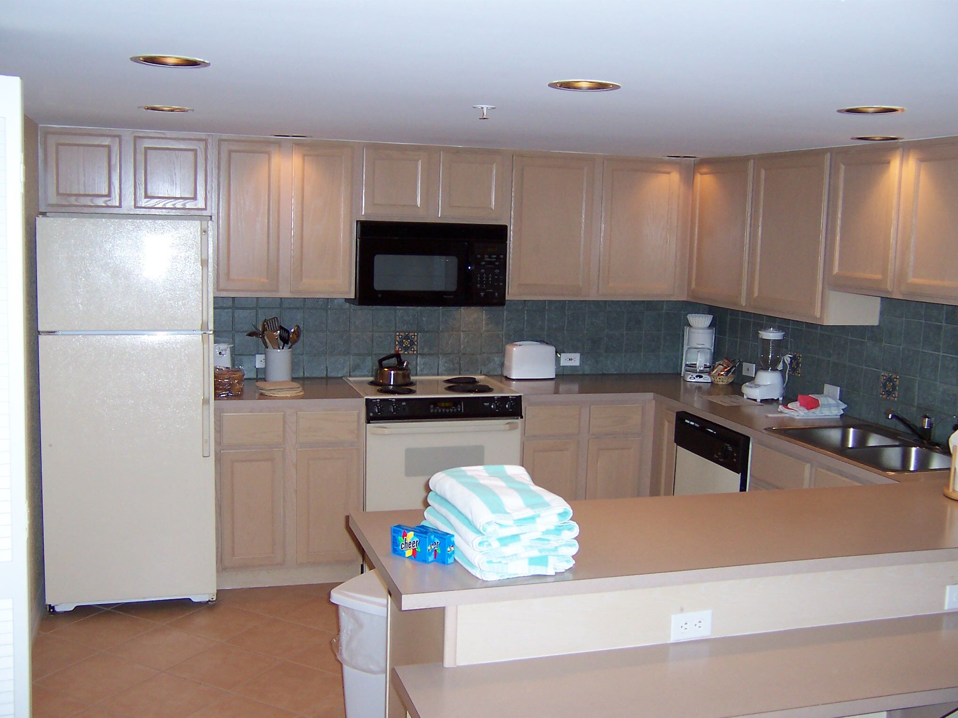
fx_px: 996
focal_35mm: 36
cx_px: 479
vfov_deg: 39.7
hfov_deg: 51.4
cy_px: 359
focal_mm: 5.6
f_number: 2.8
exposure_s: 1/60
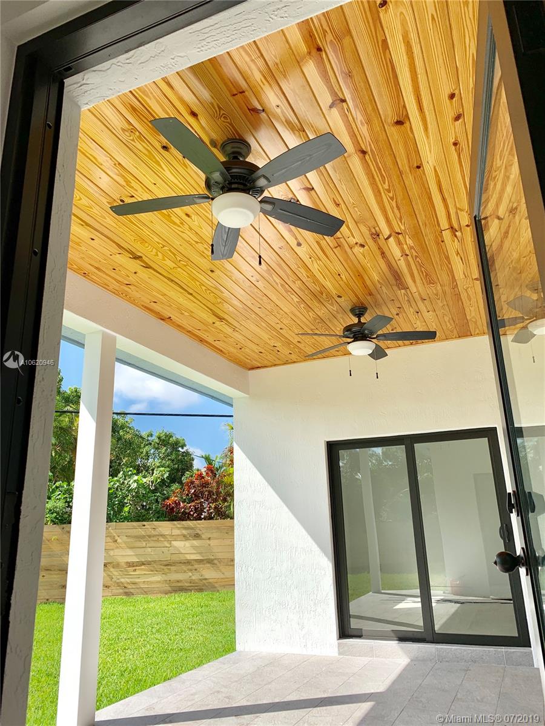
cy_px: 363
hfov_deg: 53.1
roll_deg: +1.4
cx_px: 272
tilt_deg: +16.3
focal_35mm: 26
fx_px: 546
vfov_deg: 67.3
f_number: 1.8
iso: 25
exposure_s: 1/1266
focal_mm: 4.25
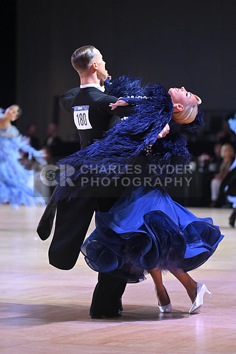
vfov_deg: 12.1
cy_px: 177
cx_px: 118
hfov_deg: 8.1
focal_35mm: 170
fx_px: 1671
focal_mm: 170
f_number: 4.5
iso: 4000
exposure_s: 1/400
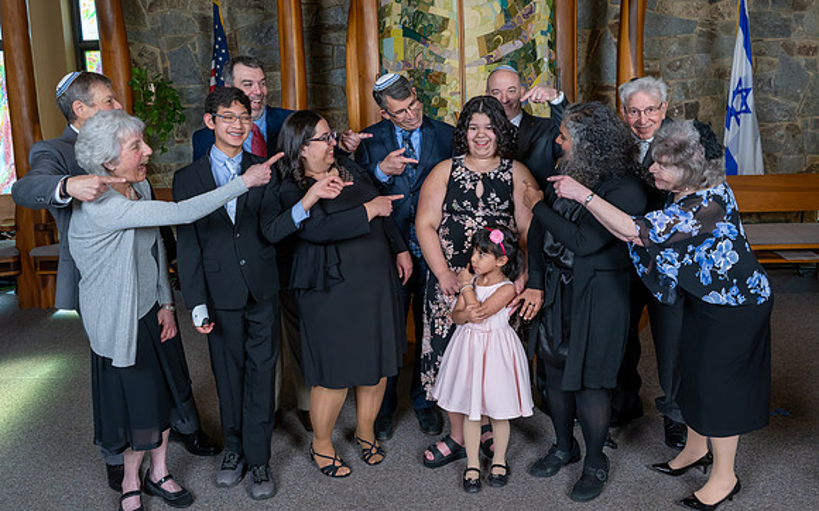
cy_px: 205
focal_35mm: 31
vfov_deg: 41.0
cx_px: 425
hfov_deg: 62.0
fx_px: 681
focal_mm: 25.5
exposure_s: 1/200
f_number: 9
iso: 800
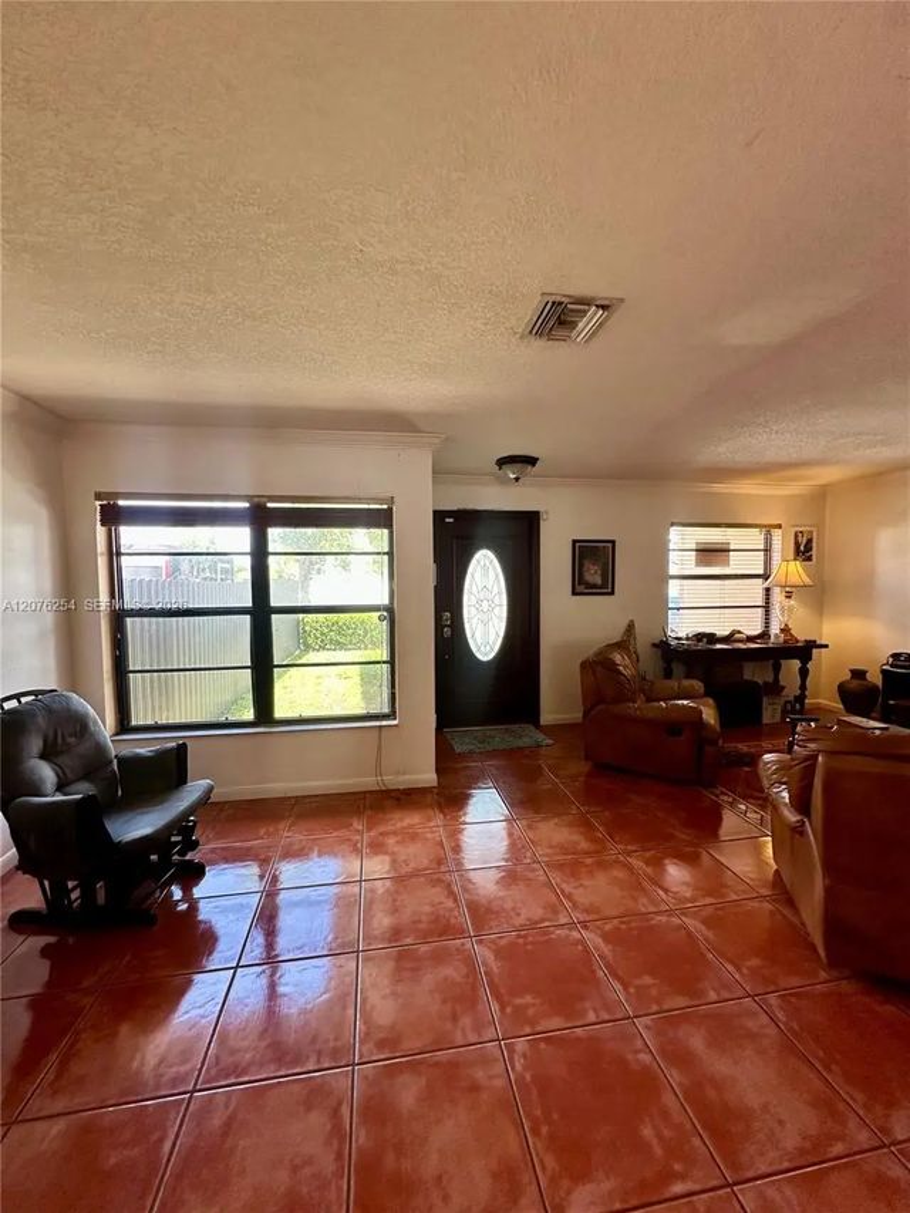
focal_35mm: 14
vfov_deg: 102.1
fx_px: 491
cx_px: 455
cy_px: 606
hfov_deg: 85.7
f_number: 2.2
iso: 160
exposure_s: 1/99
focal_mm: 2.22
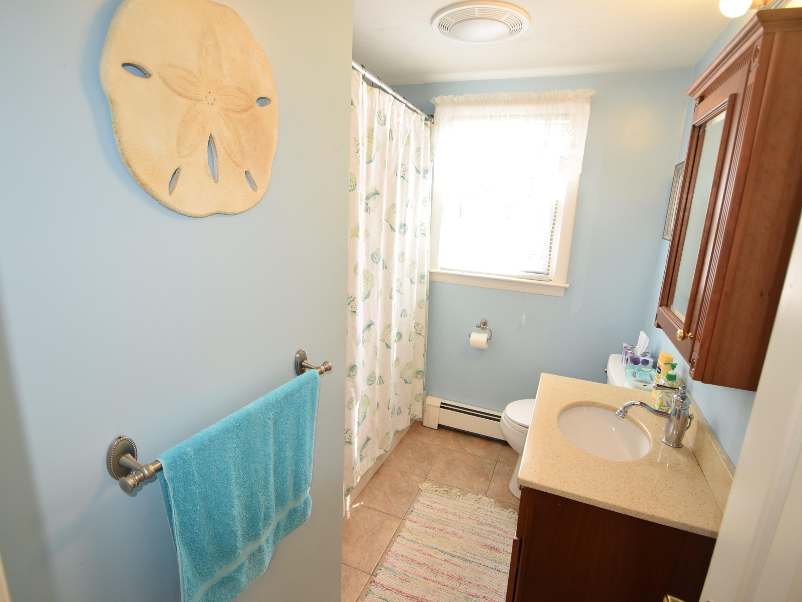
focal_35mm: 17
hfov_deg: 91.0
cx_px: 414
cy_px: 296
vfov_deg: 74.7
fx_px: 394
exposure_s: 1/125
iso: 560
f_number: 5.6
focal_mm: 10
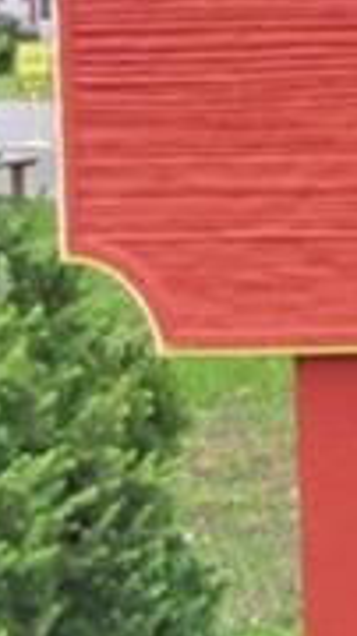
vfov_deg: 13.3
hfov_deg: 7.1
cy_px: 152
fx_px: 2715
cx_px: 827
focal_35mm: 161
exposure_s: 1/320
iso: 1250
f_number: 7.1
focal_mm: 18
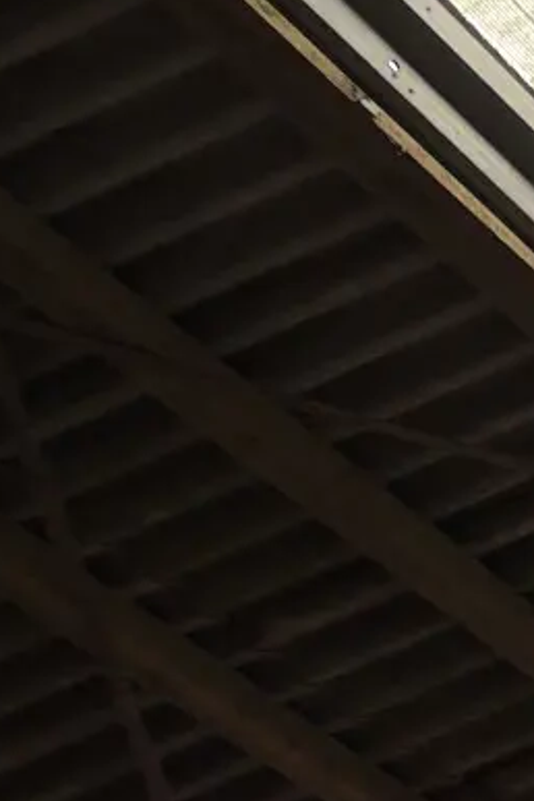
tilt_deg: +30.7
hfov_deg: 8.1
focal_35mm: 134
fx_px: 2981
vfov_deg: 14.9
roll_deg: +7.8
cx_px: 1799
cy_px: 880
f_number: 1.6
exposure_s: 1/503
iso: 64
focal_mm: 5.96
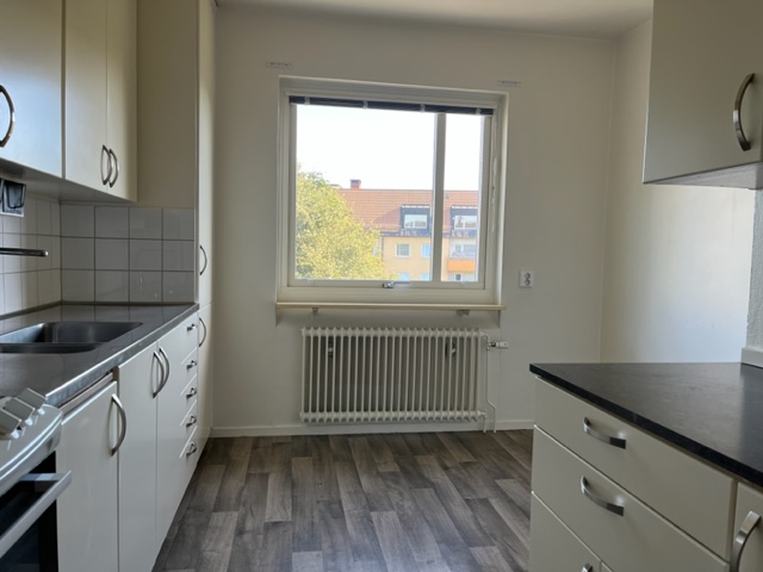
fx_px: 573
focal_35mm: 26
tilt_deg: -2.4
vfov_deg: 53.1
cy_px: 286
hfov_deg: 67.3
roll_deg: -0.2
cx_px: 382
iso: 64
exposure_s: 1/121
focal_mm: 5.1
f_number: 1.6
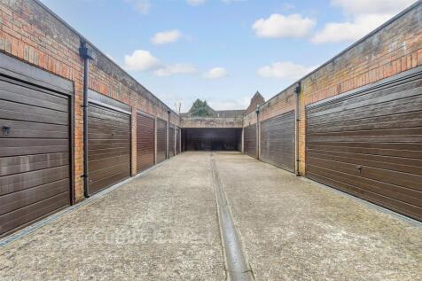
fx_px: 176
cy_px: 140
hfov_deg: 100.4
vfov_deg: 77.3
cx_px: 211
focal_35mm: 15
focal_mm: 10
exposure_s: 1/200
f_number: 8
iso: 160
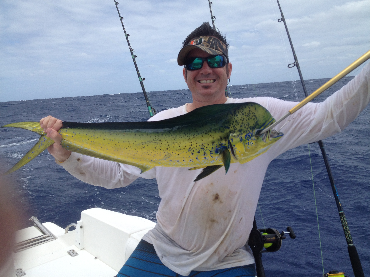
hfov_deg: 52.6
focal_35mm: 35
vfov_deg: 40.7
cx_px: 185
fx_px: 374
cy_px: 138
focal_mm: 4.28
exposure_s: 1/2045
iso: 50
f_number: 2.4
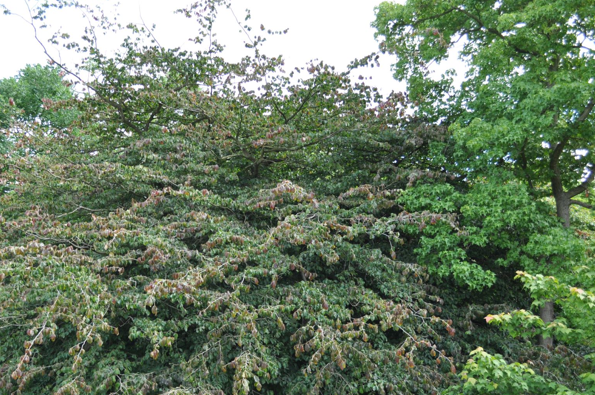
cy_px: 263
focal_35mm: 50
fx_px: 825
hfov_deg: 39.1
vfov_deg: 26.8
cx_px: 194
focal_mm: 24
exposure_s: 1/160
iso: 200
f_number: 5.6
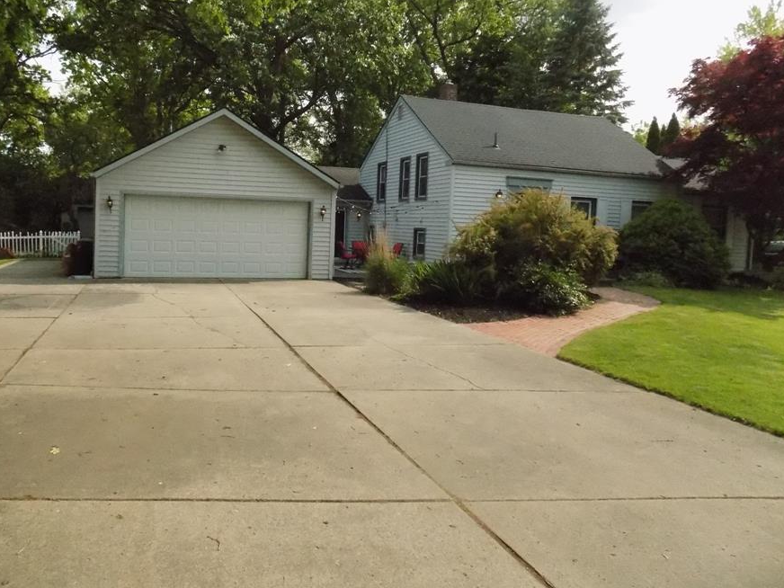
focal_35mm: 27
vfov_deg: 51.3
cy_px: 272
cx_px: 326
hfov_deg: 64.9
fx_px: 612
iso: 800
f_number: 9.9
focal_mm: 4
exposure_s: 1/500
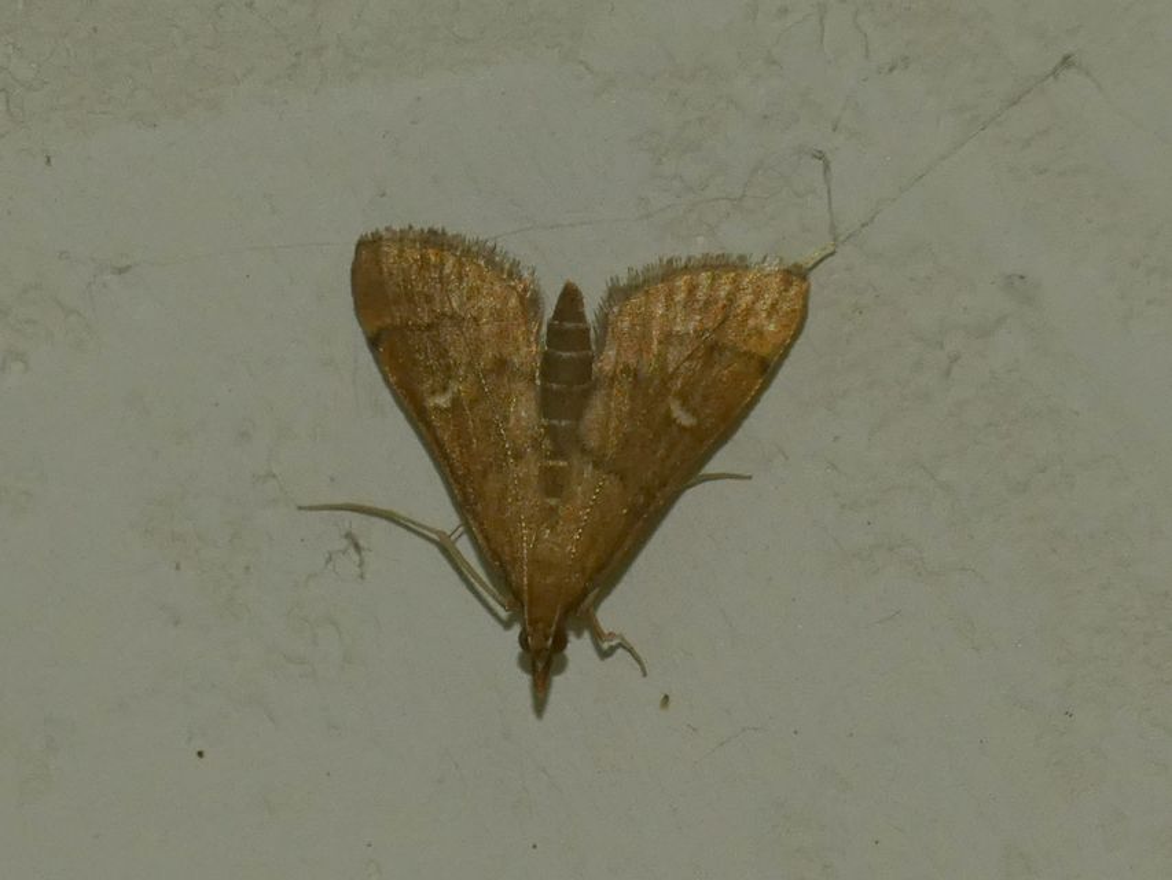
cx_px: 586
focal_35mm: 428
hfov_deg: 4.6
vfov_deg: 3.5
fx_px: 14493
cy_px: 440
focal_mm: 76.7
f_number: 5.6
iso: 80
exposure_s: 1/80
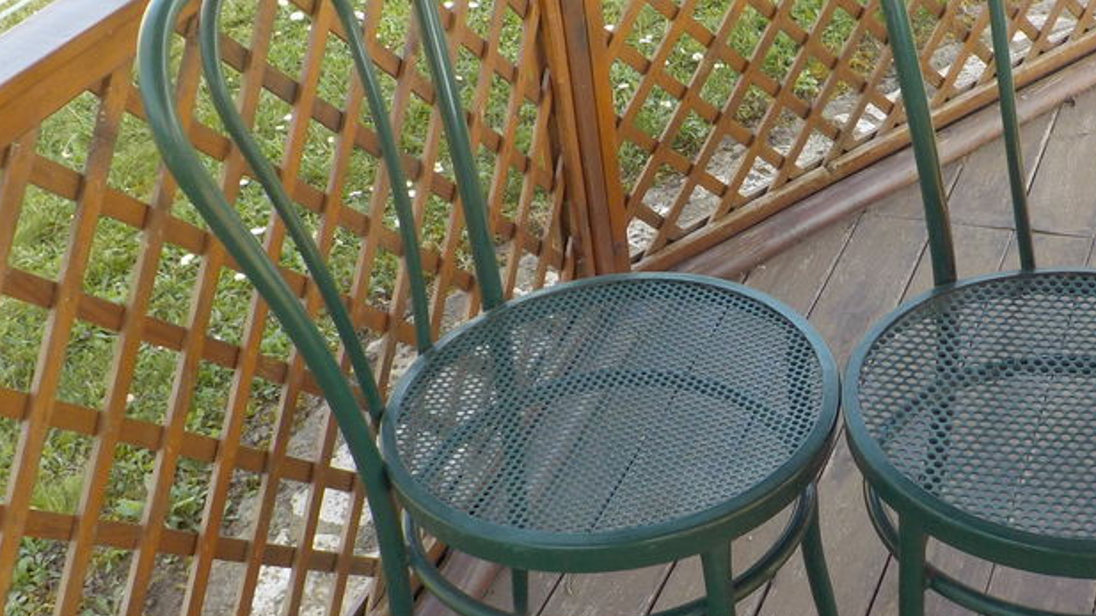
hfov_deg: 38.7
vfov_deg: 22.6
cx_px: 730
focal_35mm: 53
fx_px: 1540
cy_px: 311
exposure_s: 1/100
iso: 125
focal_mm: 4.1
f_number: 3.3
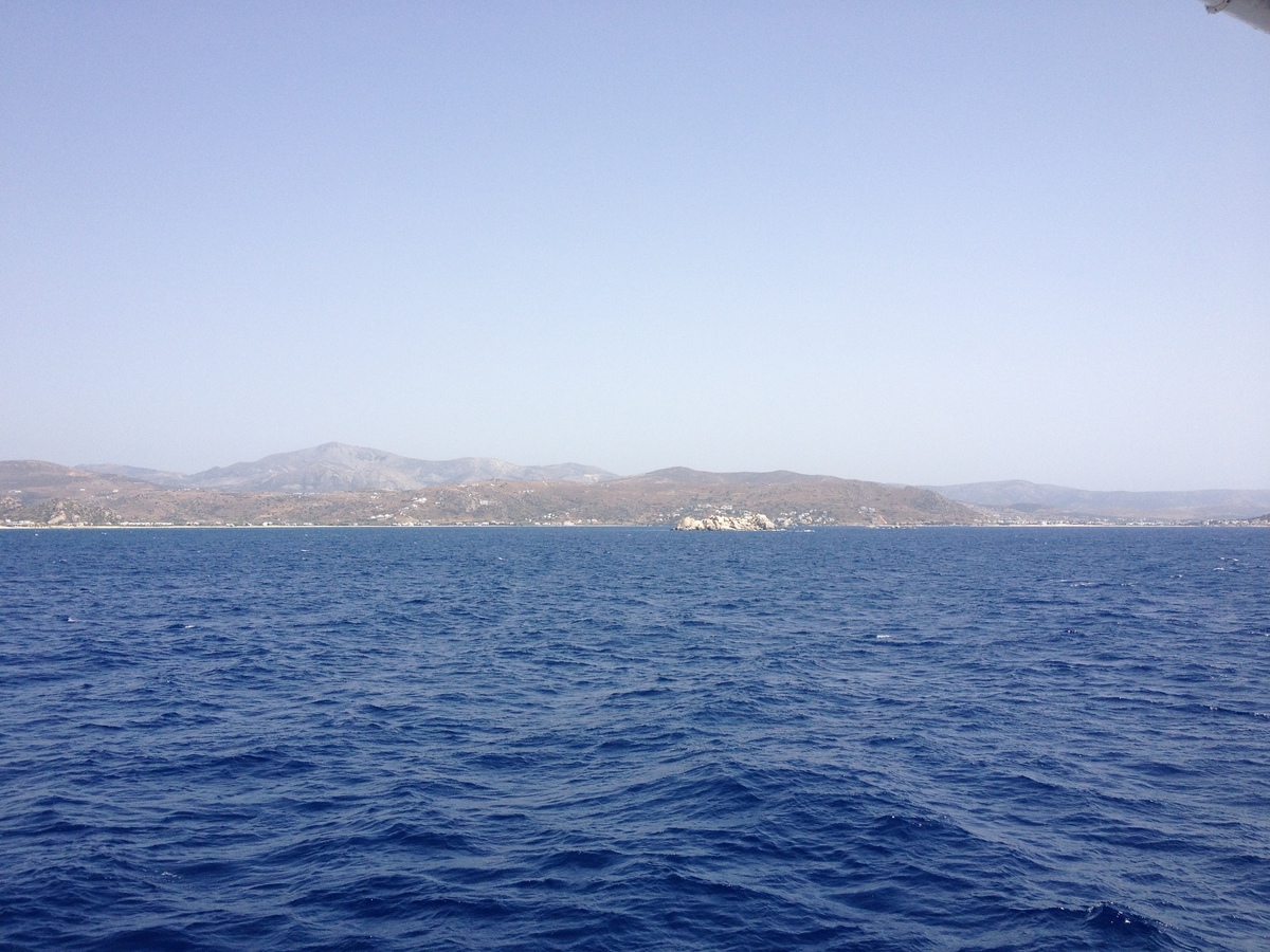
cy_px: 476
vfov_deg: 40.7
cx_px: 635
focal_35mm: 35
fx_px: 1284
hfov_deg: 52.6
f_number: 2.4
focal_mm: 4.28
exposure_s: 1/1727
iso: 50
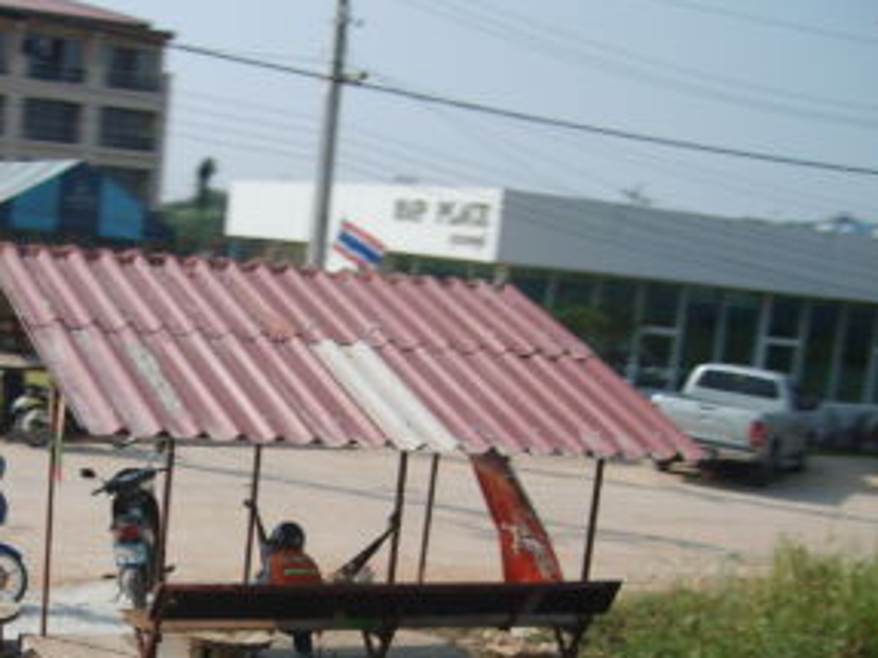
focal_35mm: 62
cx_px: 132
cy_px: 549
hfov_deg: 30.2
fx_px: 1572
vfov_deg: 23.2
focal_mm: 5.8
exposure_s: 1/250
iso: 50
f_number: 7.1
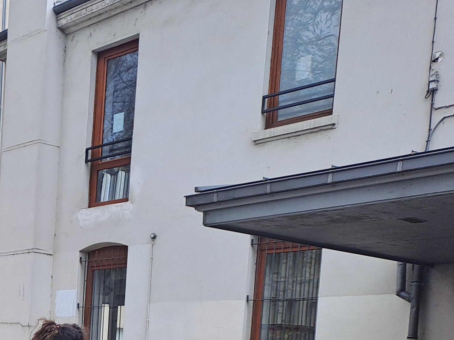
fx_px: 826
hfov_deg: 26.8
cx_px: -107
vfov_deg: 21.4
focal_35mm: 63
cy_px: 423
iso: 32
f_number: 1.8
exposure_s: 1/454
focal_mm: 4.65
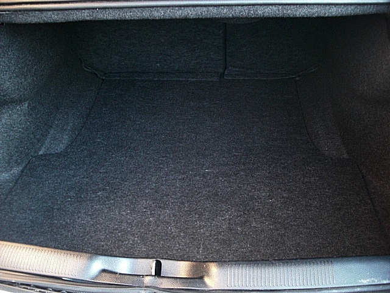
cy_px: 146
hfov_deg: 51.4
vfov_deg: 39.7
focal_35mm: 36
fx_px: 406
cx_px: 195
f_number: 2.8
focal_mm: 6.3
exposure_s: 1/30
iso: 800
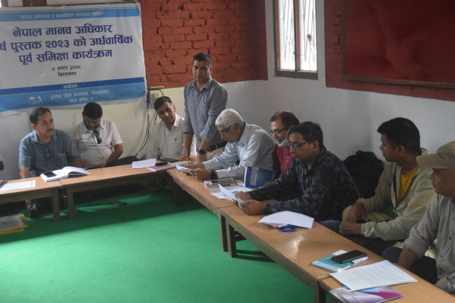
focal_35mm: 45
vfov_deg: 29.9
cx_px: 228
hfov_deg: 43.6
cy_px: 152
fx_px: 569
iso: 3200
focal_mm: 30
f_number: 4.2
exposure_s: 1/80
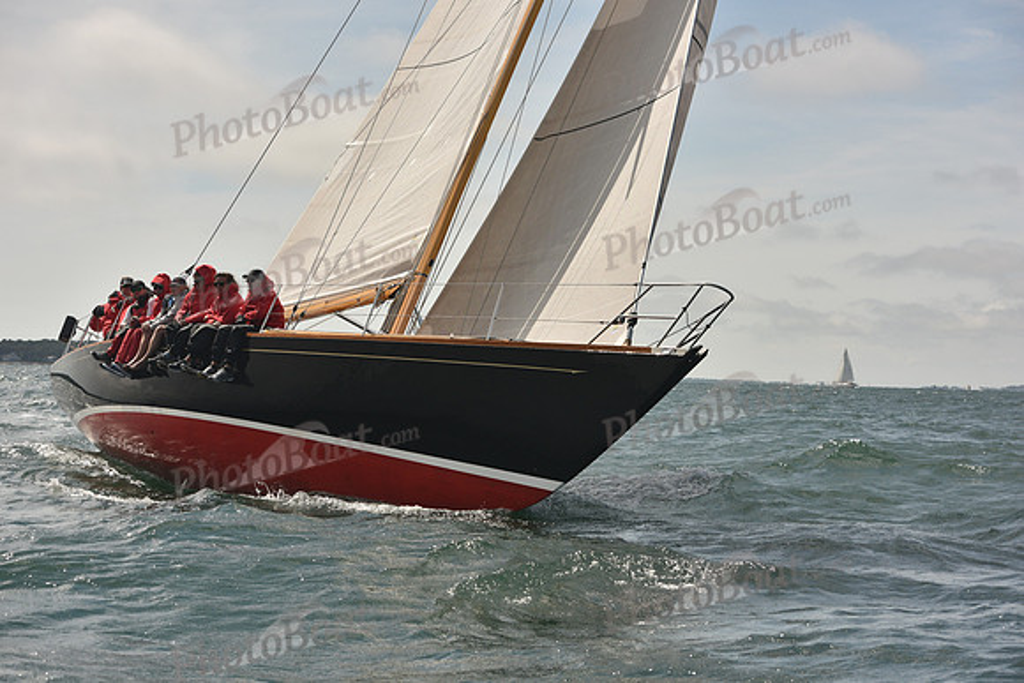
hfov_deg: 28.8
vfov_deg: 19.5
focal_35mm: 70
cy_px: 342
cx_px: 512
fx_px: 1991
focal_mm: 70
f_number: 6.3
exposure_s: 1/1250
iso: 320
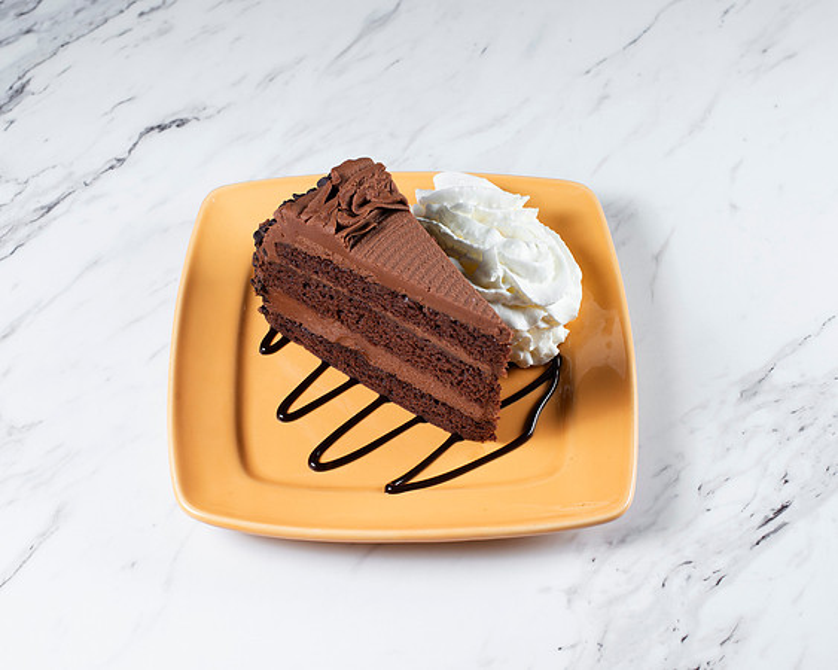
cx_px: 409
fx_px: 1455
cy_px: 335
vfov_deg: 25.9
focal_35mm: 59
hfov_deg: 32.1
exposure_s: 1/200
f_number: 8
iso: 200
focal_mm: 50
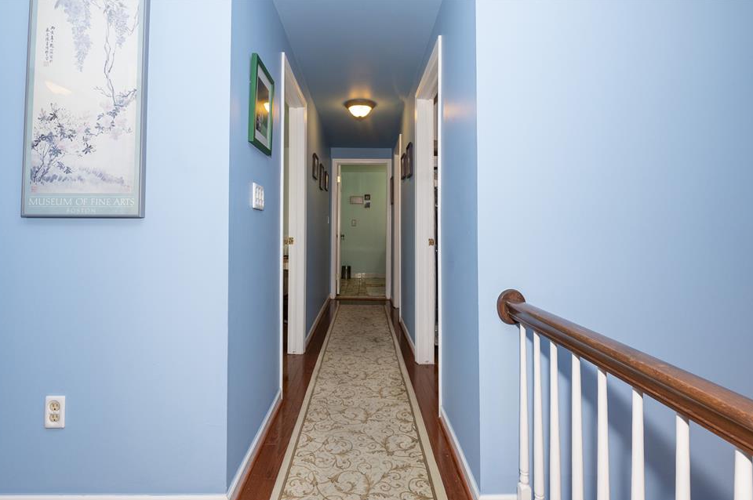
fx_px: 334
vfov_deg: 73.6
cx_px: 379
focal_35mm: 16
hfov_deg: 96.8
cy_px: 264
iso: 800
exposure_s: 1/125
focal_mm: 15
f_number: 6.3
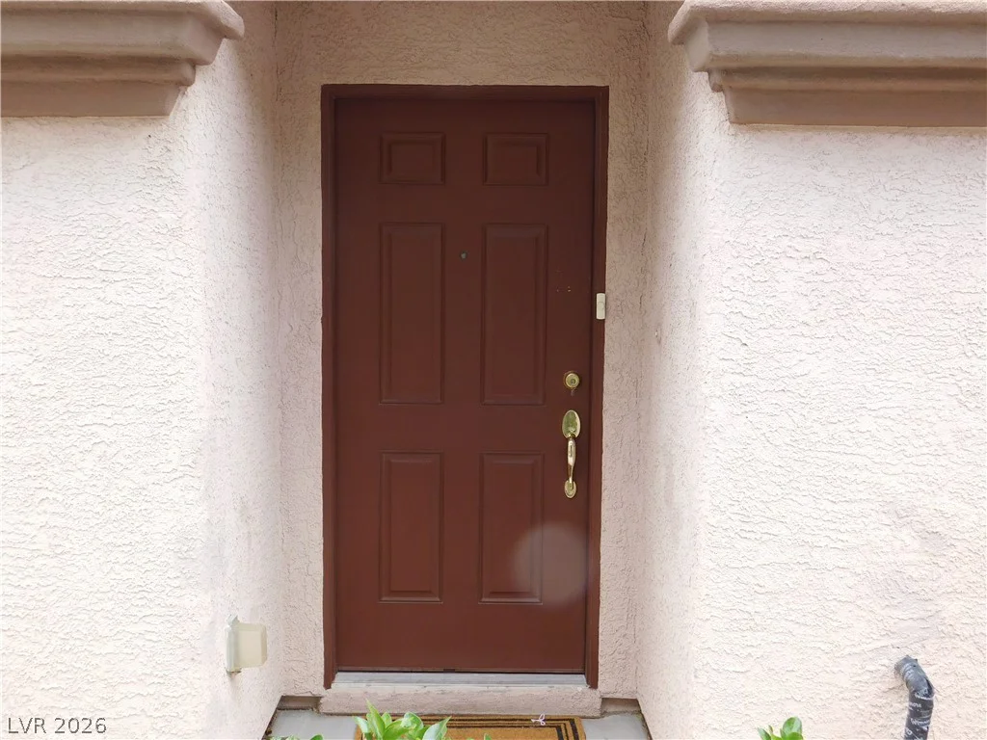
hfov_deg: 51.4
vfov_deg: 39.7
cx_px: 494
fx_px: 1026
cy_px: 370
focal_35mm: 36
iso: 125
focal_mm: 6.3
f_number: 3.5
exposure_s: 1/200
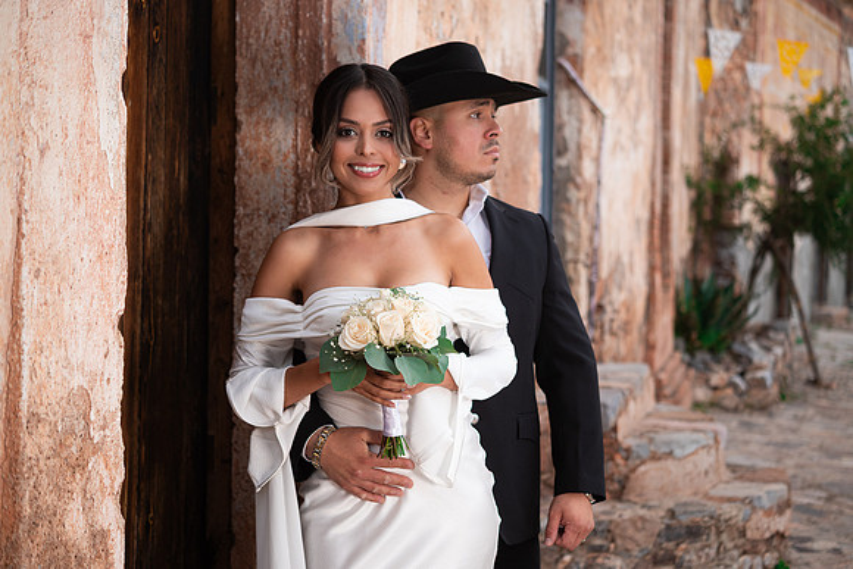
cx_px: 426
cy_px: 284
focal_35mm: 60
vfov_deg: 22.6
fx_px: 1422
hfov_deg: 33.4
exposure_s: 1/125
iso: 125
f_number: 4
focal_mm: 60
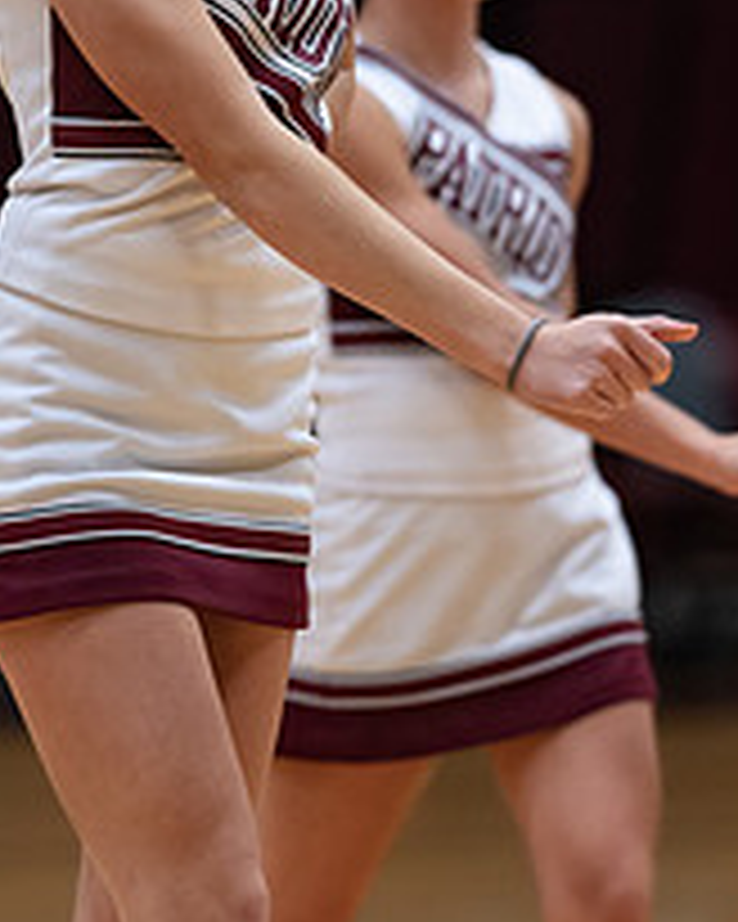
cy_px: 99
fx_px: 10976
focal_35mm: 402
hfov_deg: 3.9
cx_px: 292
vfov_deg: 4.8
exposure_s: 1/1000
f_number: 1.8
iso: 1250
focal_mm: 135
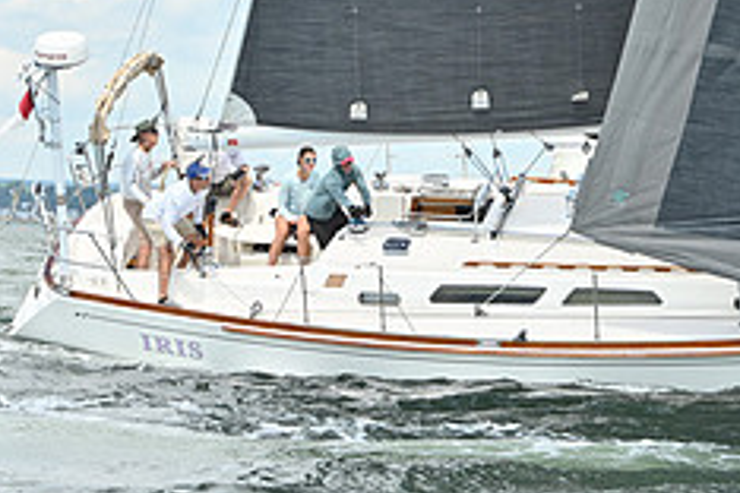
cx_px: 702
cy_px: -68
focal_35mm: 211
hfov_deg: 9.7
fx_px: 4337
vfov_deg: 6.5
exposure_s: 1/1000
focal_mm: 85
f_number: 5
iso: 250
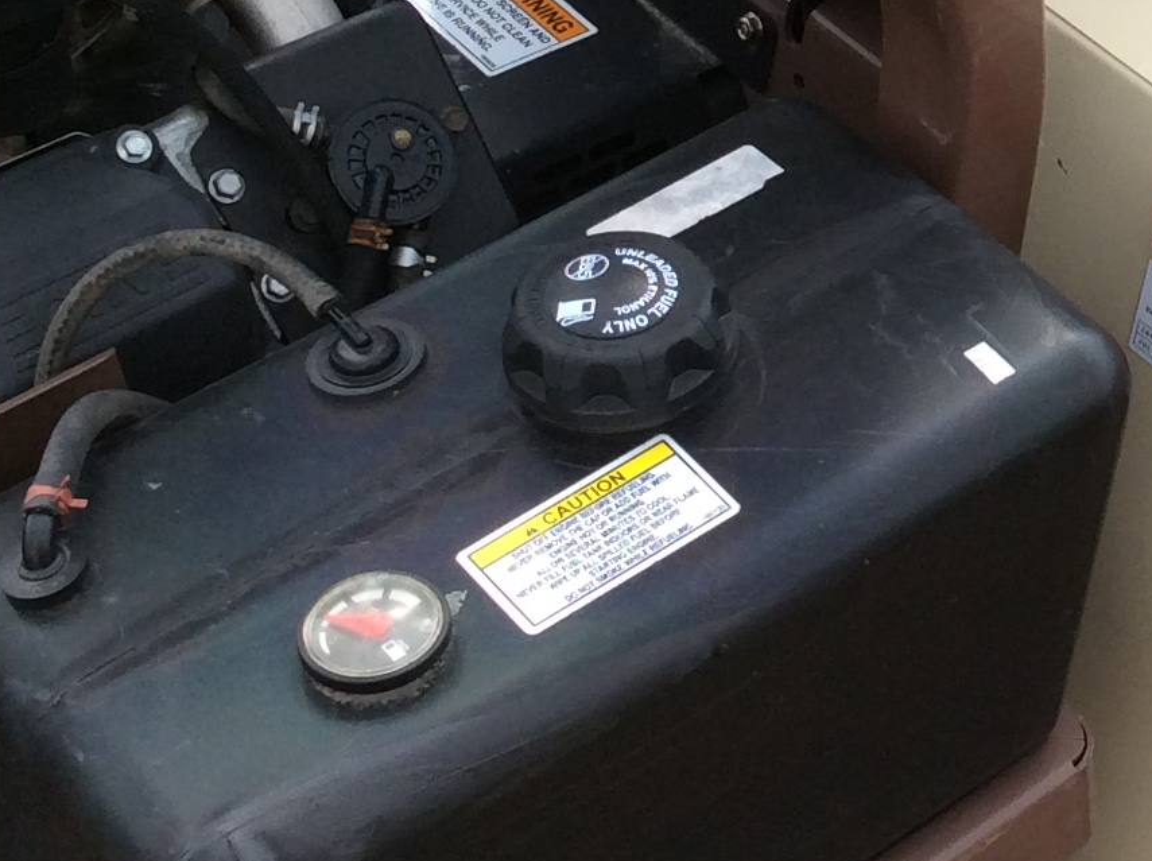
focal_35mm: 97
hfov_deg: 19.6
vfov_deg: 15.0
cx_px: 1192
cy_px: 73
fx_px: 3224
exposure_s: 1/506
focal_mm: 3.3
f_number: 2.4
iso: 32
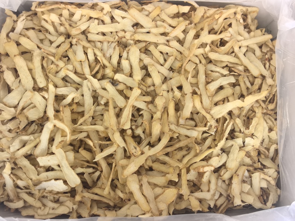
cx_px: 148
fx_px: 230
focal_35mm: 27
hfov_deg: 65.3
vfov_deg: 51.4
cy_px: 110
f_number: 2
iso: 320
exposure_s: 1/50
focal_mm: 6.98
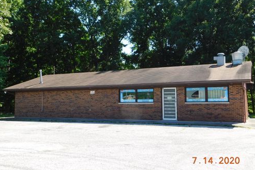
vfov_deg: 35.0
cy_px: 84
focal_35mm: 38
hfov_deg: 50.7
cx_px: 127
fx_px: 269
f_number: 3.5
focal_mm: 6.3
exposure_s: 1/400
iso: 125
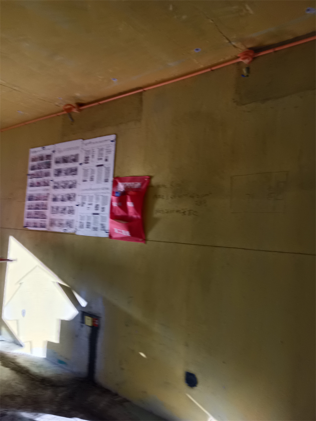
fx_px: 316
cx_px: 158
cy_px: 210
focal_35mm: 26
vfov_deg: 67.3
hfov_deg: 53.1
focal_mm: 3.96
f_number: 1.8
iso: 458
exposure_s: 1/100
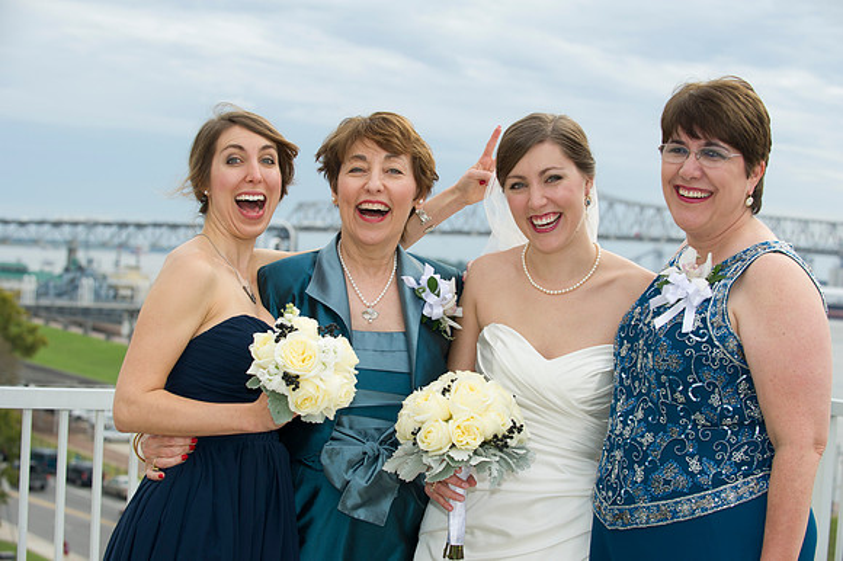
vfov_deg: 19.4
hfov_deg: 28.9
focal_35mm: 70
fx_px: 1638
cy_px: 280
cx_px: 422
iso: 200
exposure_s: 1/200
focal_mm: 70
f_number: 4.5
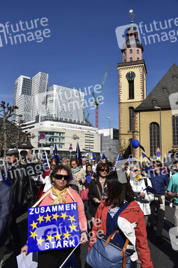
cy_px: 134
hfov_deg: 46.3
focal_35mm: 28
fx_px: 208
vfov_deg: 65.5
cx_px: 89
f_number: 11
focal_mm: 28
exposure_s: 1/500
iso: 200
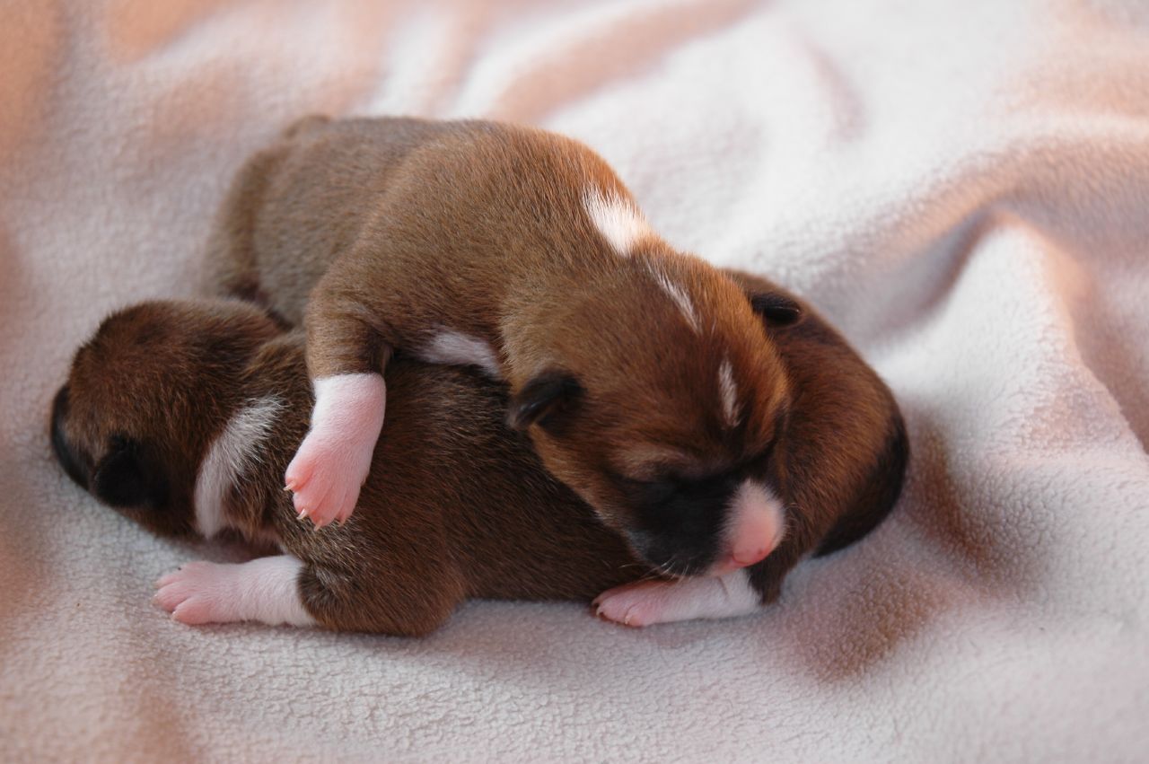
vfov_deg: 20.6
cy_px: 382
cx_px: 574
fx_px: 2105
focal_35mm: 66
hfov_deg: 30.5
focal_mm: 44
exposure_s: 1/13
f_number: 4.5
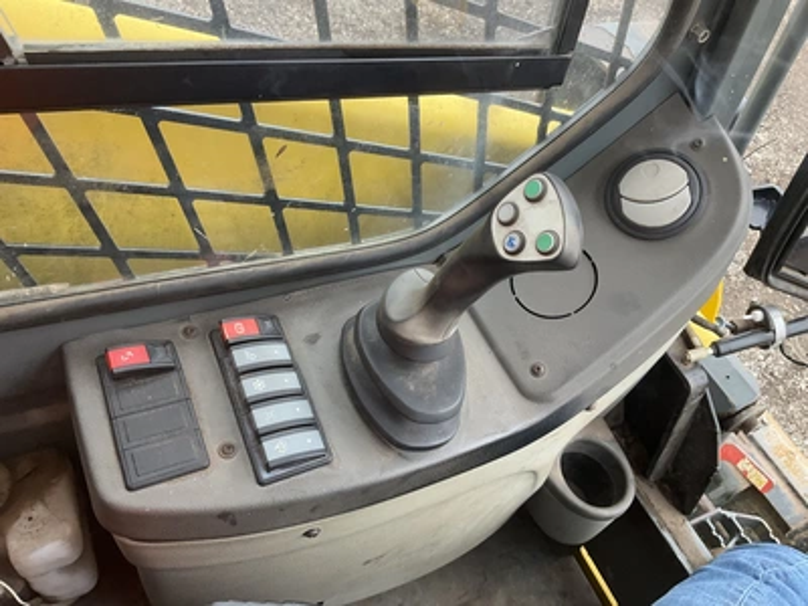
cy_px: 303
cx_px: 404
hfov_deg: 61.7
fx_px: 677
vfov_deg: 48.2
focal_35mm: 29
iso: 100
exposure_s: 1/60
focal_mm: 3
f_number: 1.8
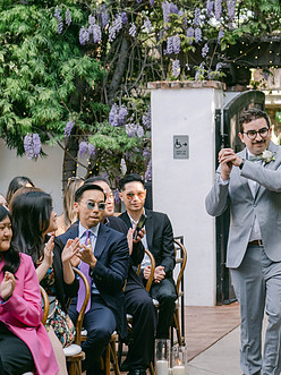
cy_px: 216
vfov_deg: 10.4
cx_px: 236
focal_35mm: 191
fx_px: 2069
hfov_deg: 7.8
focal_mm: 71.5
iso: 320
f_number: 2.8
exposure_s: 1/220
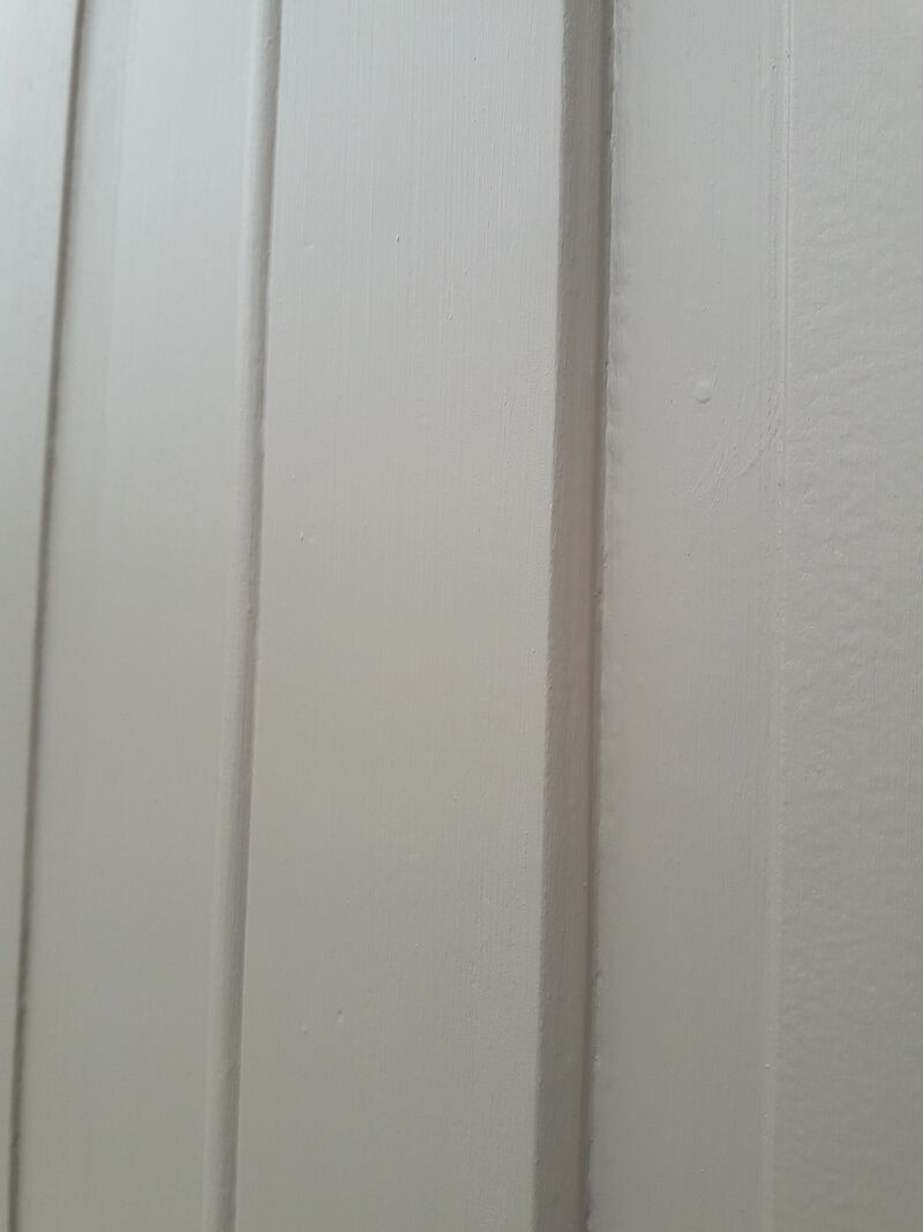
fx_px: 996
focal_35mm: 28
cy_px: 616
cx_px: 462
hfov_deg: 49.7
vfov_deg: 63.4
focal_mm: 3.7
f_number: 1.9
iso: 40
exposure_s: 1/351
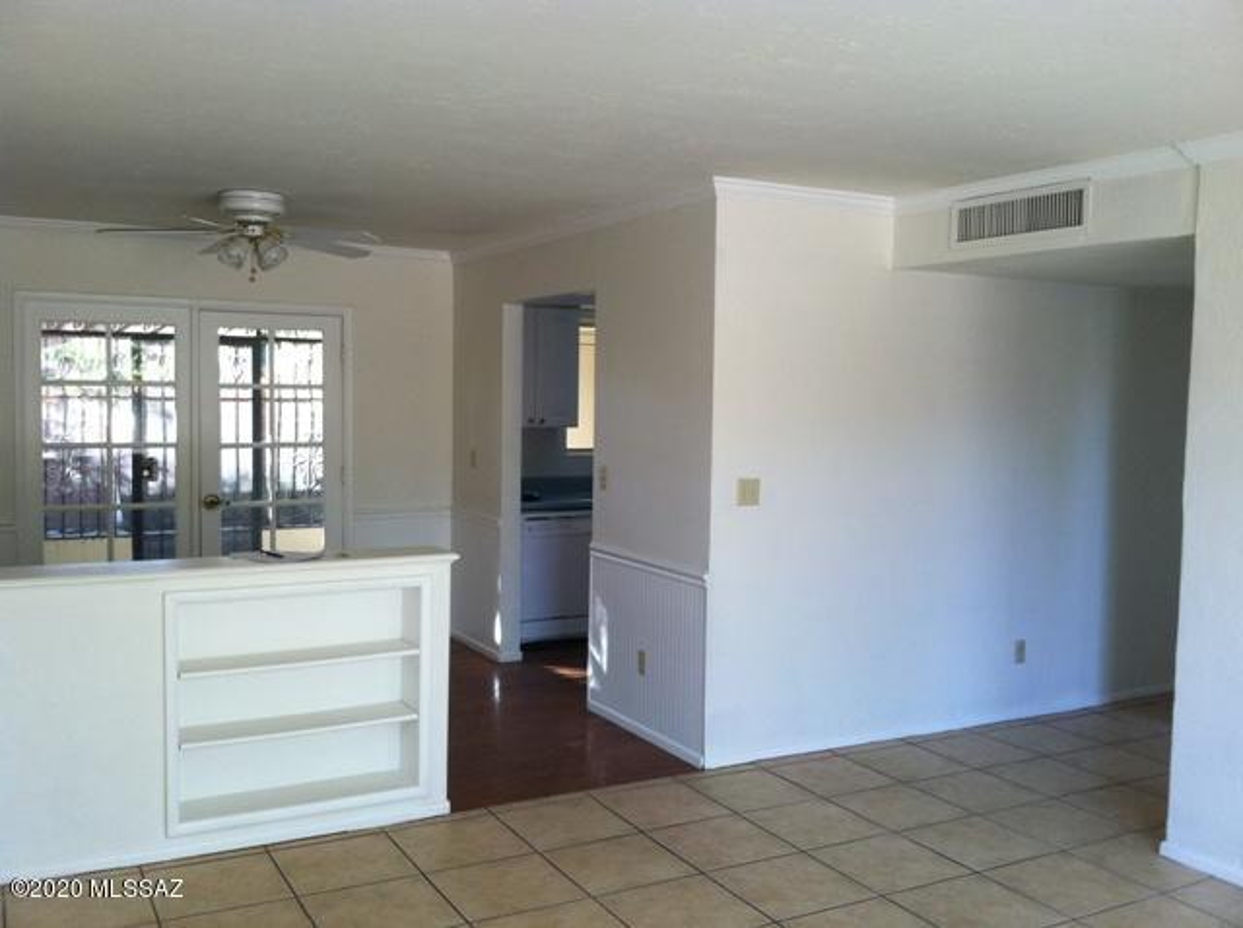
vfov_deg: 40.6
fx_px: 1255
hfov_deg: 52.7
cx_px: 622
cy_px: 464
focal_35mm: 35
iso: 80
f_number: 2.8
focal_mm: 3.85
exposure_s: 1/25
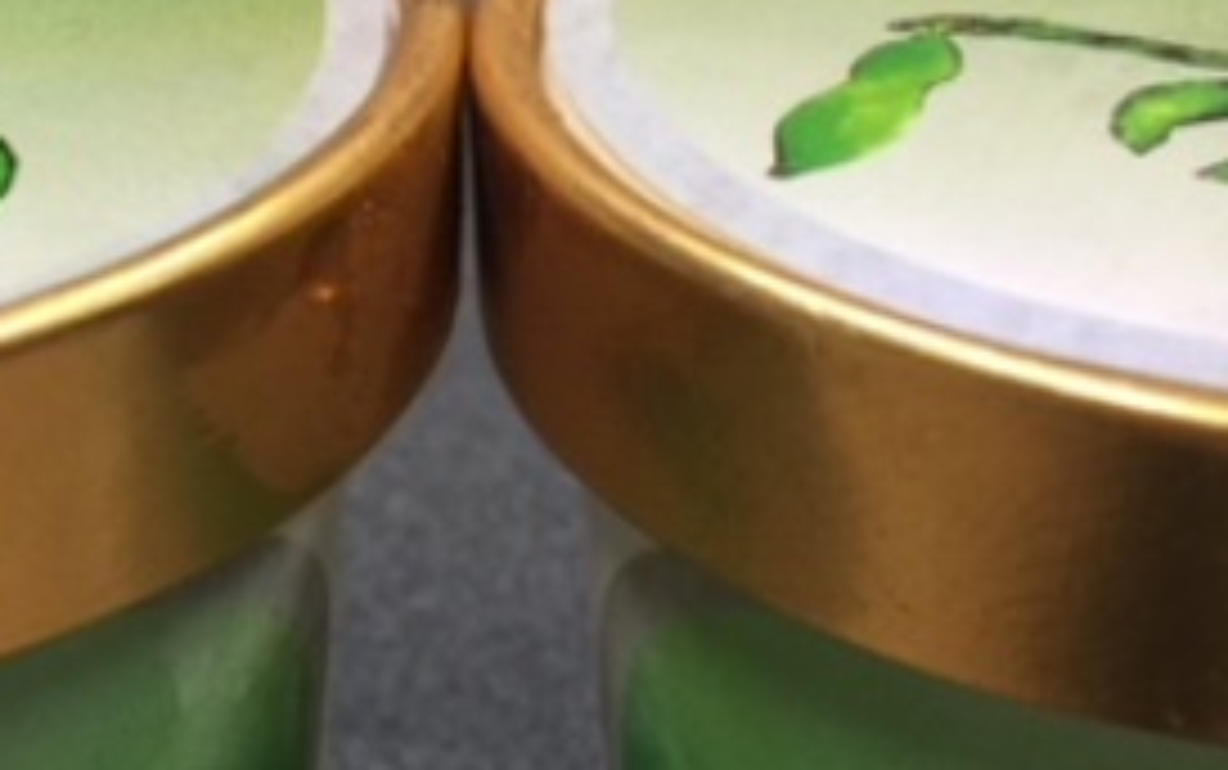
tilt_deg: -36.5
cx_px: 405
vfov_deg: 15.8
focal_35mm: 81
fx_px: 2713
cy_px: 765
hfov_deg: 25.4
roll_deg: +0.5
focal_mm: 4.15
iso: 40
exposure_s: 1/30
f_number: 2.2
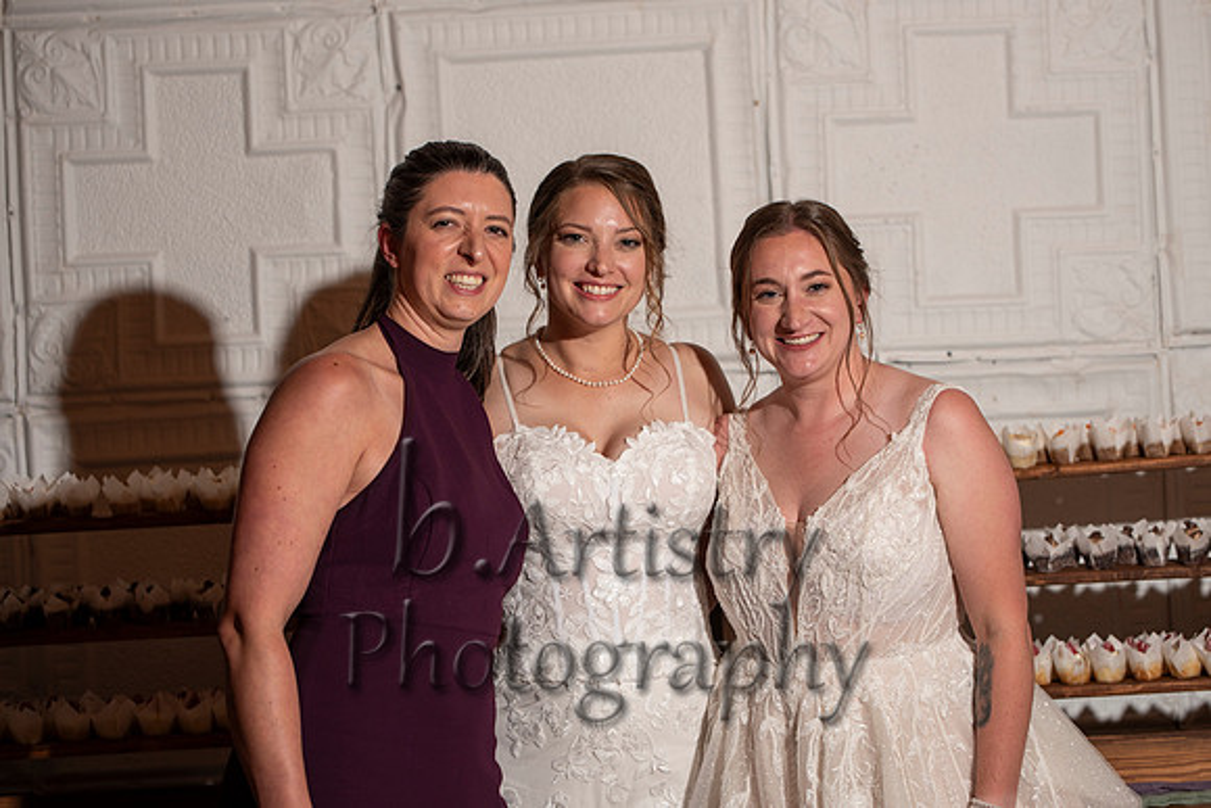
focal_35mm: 95
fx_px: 3200
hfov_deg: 21.4
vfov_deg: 14.4
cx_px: 665
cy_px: 369
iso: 160
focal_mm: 86
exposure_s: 1/200
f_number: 2.8
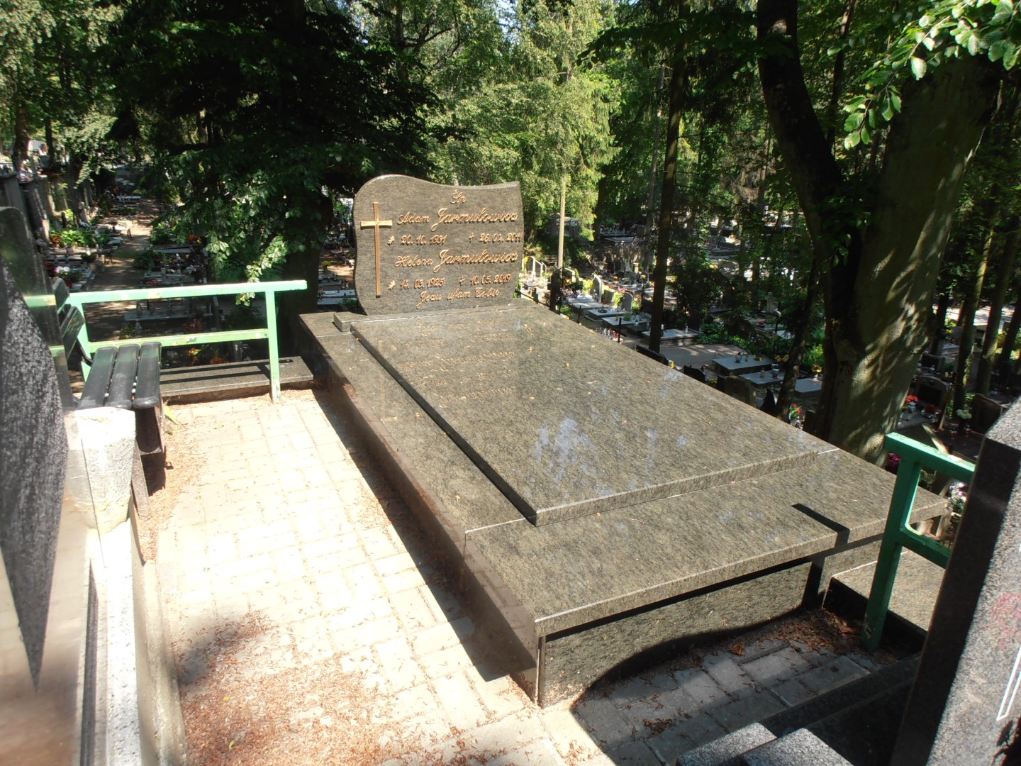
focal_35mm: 24
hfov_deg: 71.6
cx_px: 510
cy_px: 383
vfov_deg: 56.8
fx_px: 708
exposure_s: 1/50
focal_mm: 4.2
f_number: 7.9
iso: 80
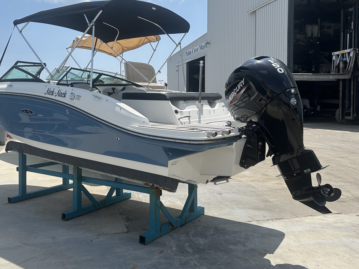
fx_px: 332
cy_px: 127
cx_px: 136
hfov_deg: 56.2
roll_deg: +1.0
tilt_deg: -4.6
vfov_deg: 44.1
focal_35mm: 32
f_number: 1.78
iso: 80
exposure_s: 1/7042
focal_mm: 6.86
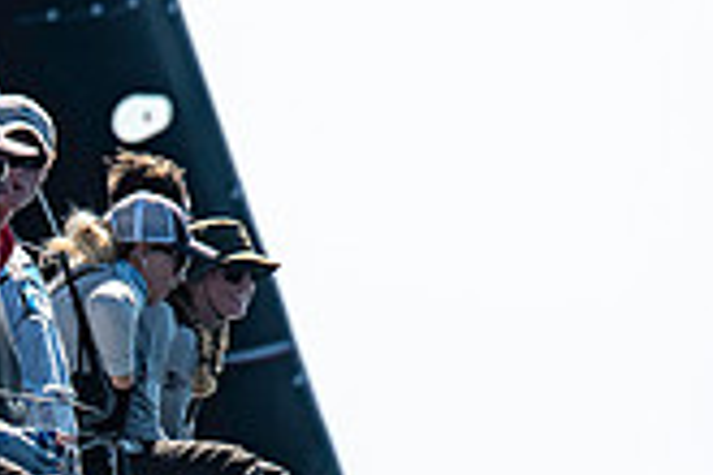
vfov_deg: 0.9
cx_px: -117
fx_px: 31449
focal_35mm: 1588
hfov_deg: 1.3
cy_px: 555
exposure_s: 1/3200
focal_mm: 300
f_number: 5
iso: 320
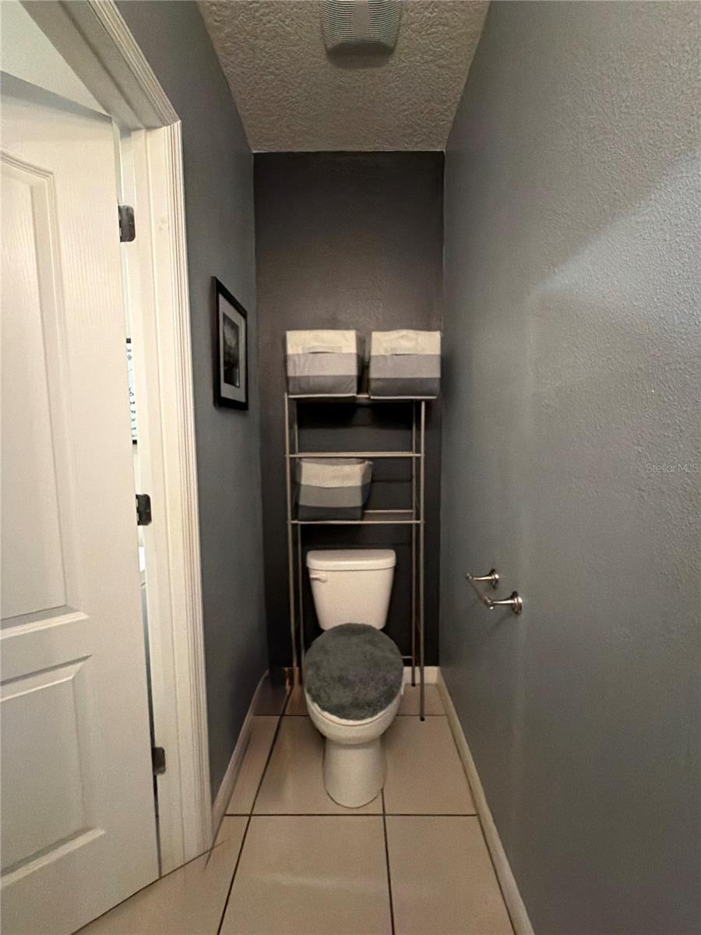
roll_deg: +0.6
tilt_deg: -5.2
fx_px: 378
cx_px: 350
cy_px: 468
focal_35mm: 14
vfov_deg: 102.1
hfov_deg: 85.7
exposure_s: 1/60
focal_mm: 2.22
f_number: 2.2
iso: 1000
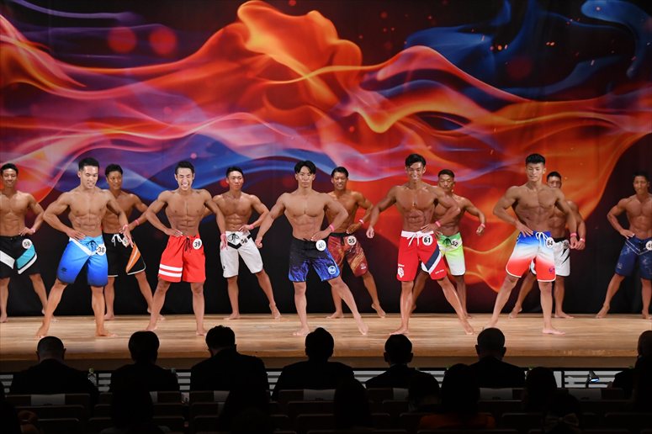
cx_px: 326
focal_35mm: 117
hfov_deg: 17.5
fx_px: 2118
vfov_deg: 11.7
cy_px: 217
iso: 3200
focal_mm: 78
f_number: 5.6
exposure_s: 1/400
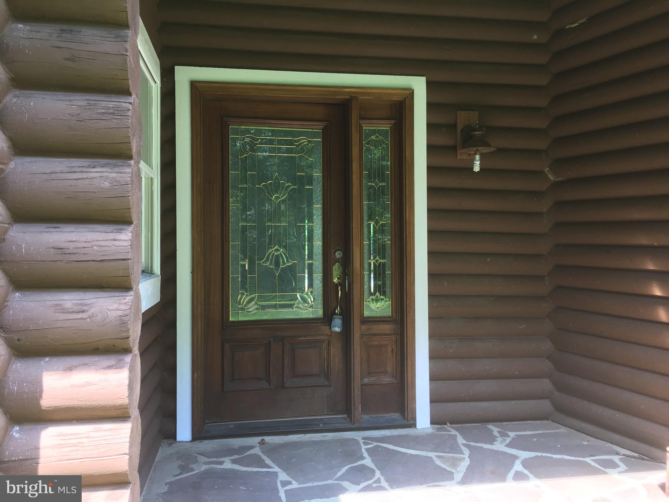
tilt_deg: +0.9
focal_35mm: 29
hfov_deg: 61.7
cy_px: 251
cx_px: 334
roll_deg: +0.7
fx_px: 560
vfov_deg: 48.2
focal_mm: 4.15
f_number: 2.2
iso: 40
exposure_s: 1/120
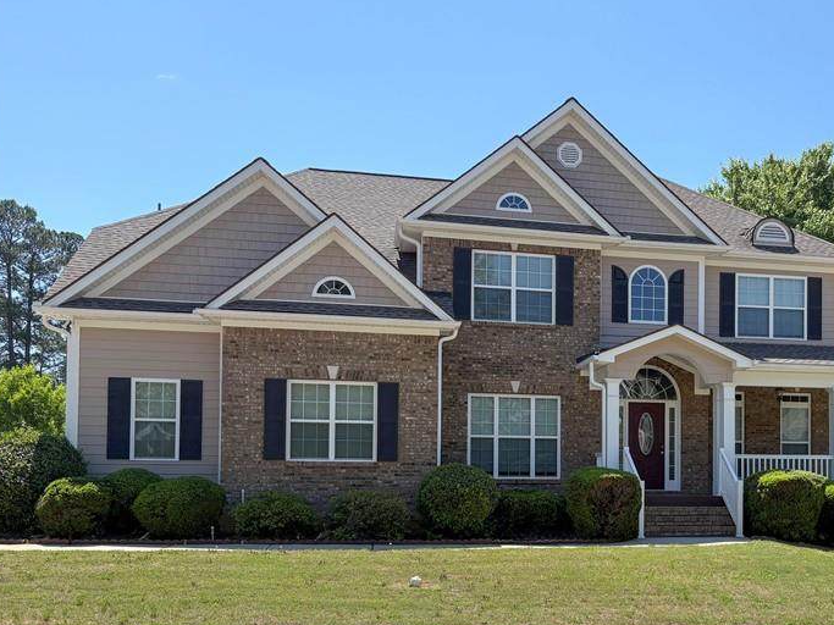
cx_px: 609
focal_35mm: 39
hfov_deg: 46.4
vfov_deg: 36.2
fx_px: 939
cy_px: 442
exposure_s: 1/2639
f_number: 1.6
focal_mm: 5.96
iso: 50
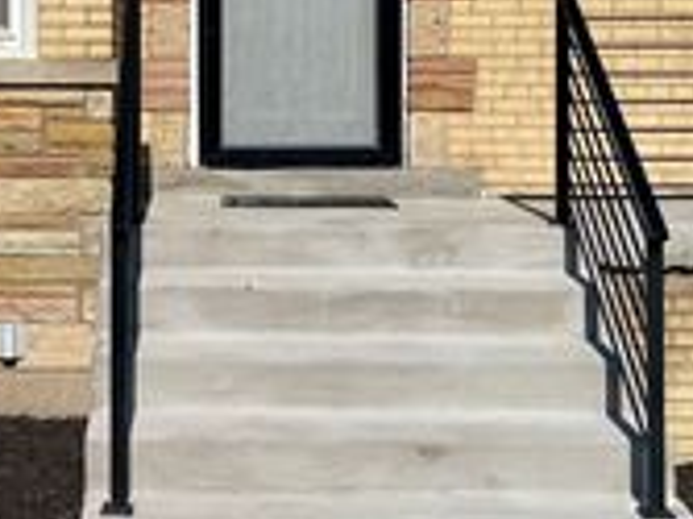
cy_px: 39
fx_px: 1500
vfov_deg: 19.2
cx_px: 174
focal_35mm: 75
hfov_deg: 25.7
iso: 32
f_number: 1.6
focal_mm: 5.1
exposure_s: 1/7407
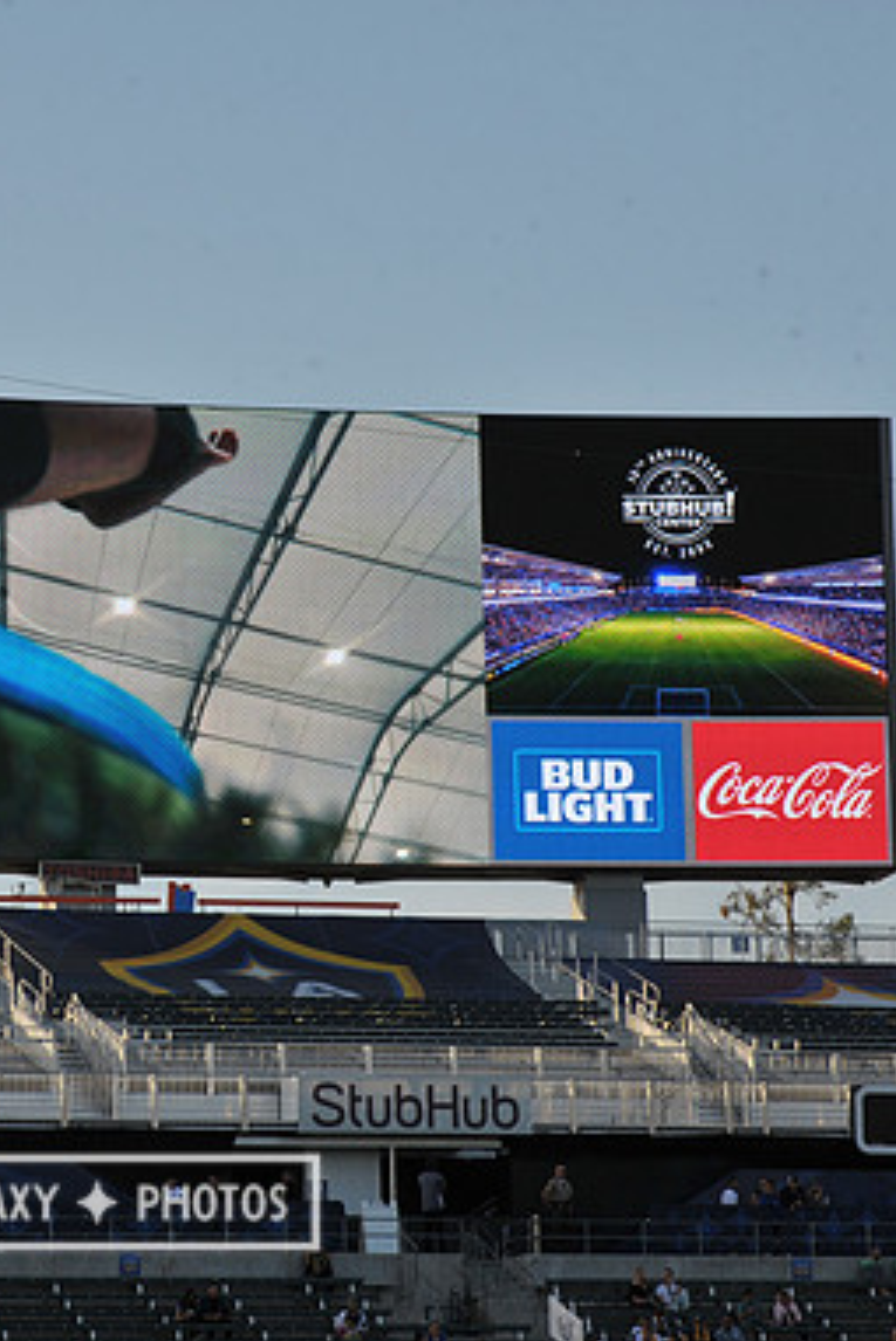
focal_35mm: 167
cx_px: 70
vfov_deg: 12.3
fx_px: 6229
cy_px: 674
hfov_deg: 8.2
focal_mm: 110
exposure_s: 1/500
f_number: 11
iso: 400
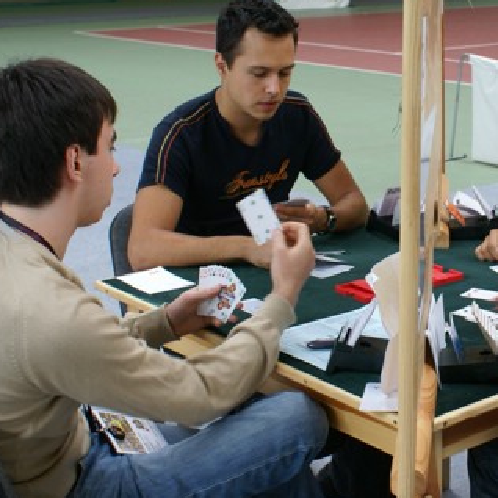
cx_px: 437
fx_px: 1188
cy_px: 219
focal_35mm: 73
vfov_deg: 23.7
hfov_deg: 23.1
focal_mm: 26
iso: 200
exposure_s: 1/25
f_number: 5.6
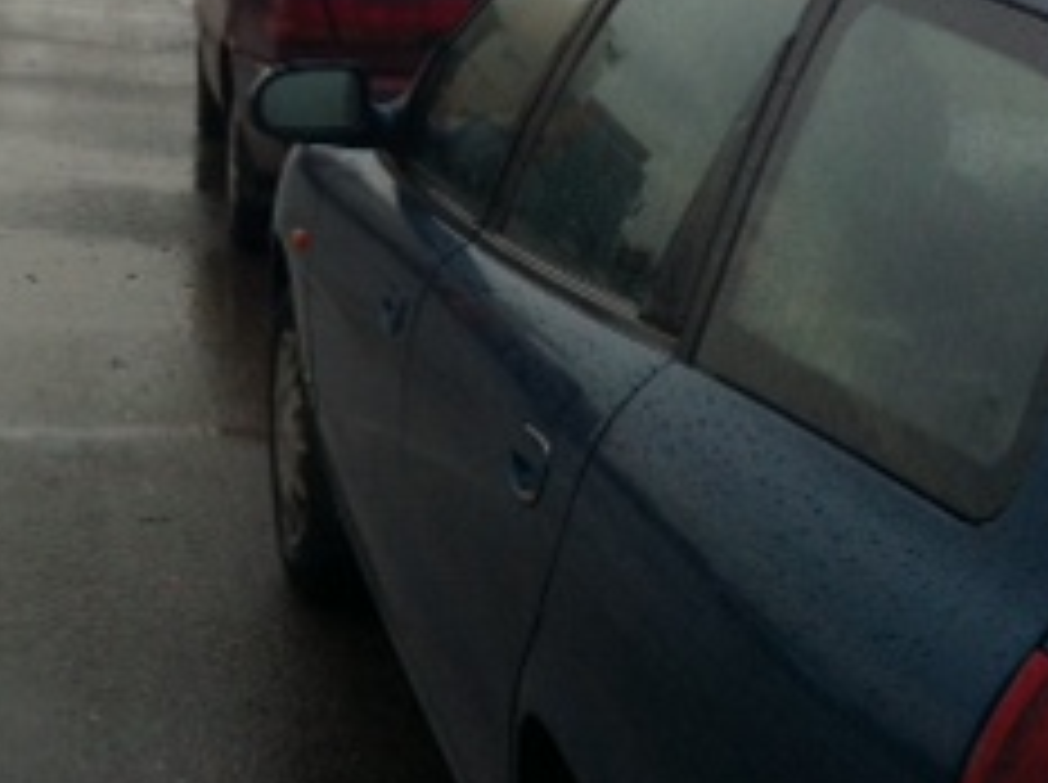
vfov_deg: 14.9
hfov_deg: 19.4
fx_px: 2902
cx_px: -180
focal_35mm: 96
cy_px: -130
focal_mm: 3.85
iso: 80
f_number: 2.8
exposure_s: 1/754
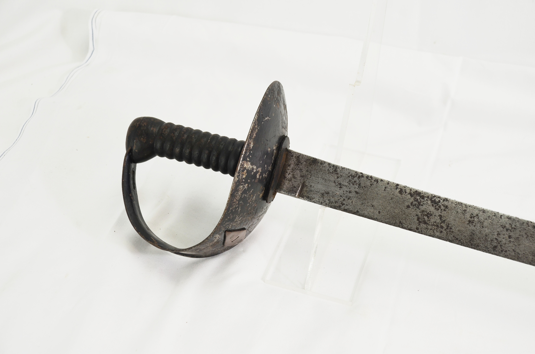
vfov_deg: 22.5
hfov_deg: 33.5
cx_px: 268
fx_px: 890
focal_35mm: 60
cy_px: 177
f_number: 5.6
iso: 220
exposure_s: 1/125
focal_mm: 40
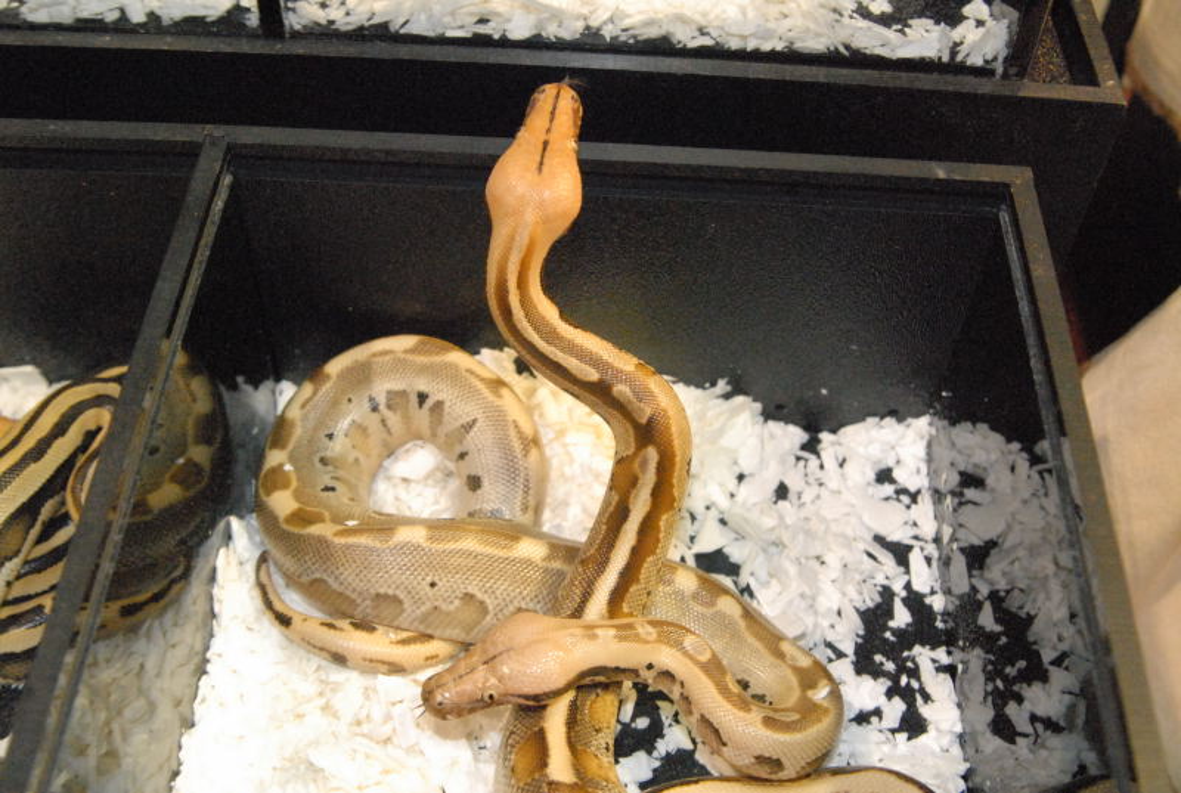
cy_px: 396
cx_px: 590
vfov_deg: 32.0
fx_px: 1381
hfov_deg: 46.3
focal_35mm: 42
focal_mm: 28
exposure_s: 1/160
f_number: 7.1
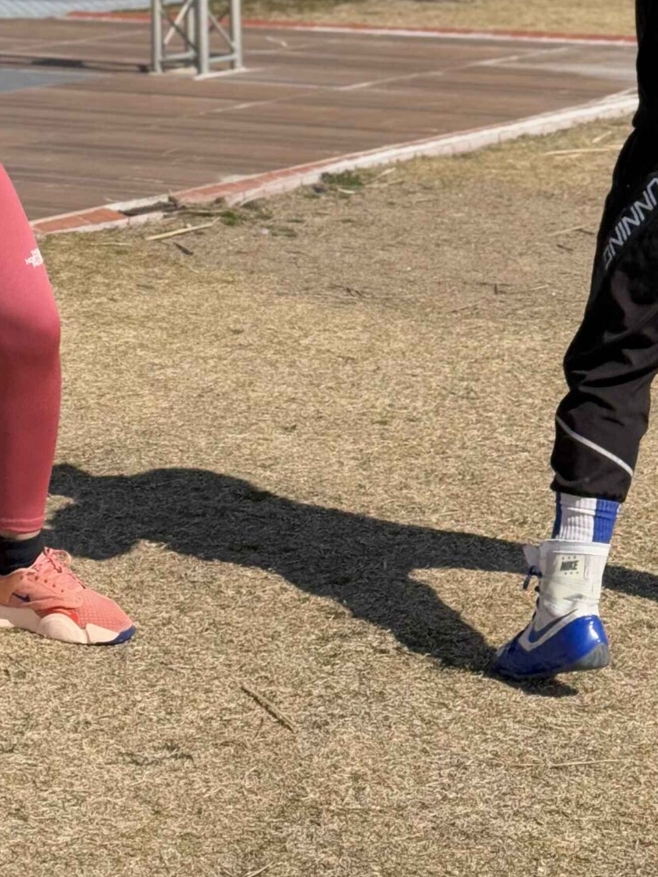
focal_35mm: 110
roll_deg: -0.6
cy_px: -71
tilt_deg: -2.3
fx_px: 2787
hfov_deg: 13.5
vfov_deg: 17.3
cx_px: 343
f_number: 1.78
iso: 64
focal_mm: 6.76
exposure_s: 1/4329
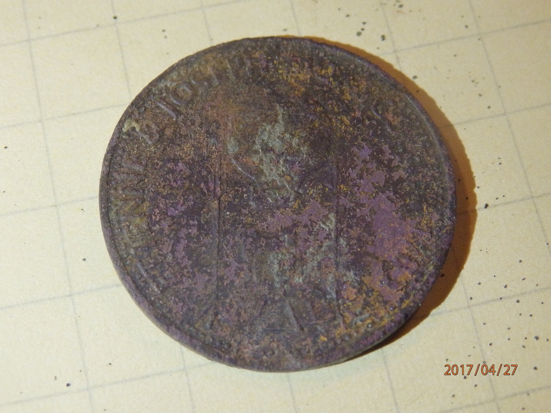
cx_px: 276
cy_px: 206
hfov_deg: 29.4
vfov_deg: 22.2
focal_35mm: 66
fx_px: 1050
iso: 800
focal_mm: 11.9
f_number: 4.4
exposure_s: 1/80
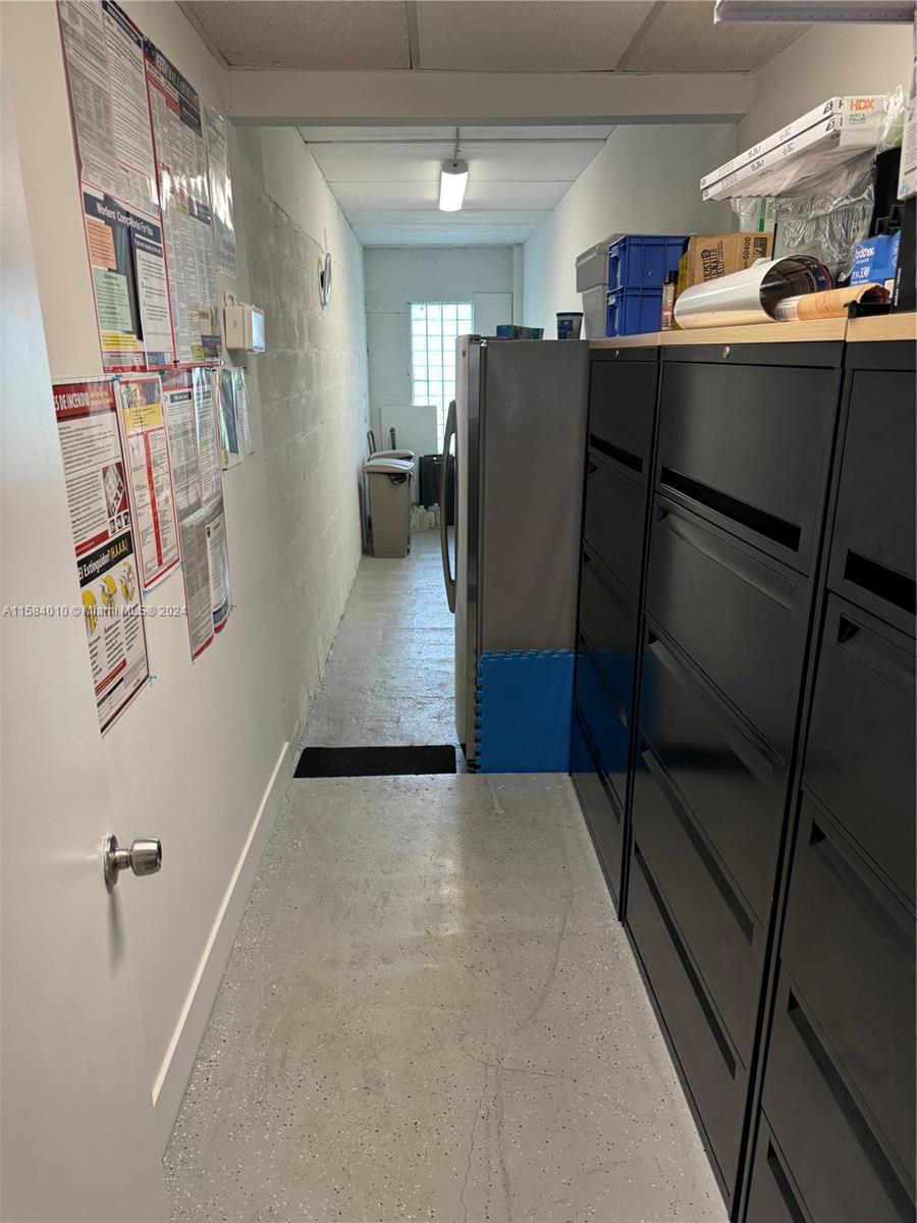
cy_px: 612
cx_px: 458
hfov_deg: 56.8
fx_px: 848
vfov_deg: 71.6
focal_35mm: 24
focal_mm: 6.76
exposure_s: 1/120
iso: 160
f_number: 1.78
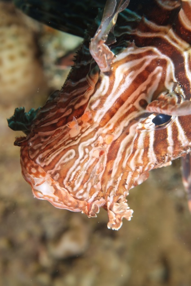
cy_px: 143
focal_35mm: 90
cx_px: 96
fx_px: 715
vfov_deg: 22.6
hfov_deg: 15.2
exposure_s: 1/50
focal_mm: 60
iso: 100
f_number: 18
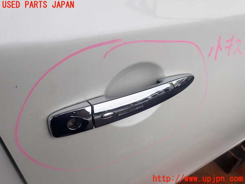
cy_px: 92
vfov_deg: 46.8
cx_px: 122
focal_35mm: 30
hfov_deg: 60.0
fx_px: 212
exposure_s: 1/250
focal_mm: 5.4
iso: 100
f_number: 3.2
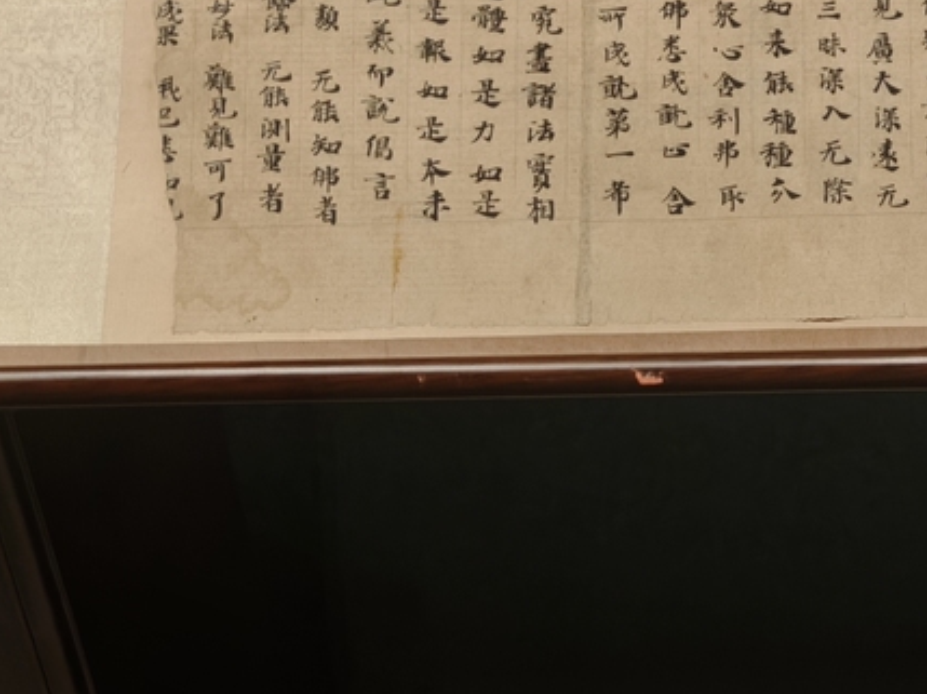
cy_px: -54
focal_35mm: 84
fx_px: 2248
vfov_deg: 17.0
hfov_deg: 22.3
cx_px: 953
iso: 800
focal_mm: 8.72
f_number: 1.63
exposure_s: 1/45.9
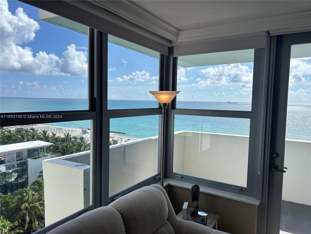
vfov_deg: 53.1
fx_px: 234
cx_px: 156
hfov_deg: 67.3
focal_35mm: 26
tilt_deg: -5.0
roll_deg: -1.2
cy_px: 117
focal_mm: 5.7
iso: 50
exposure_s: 1/1751
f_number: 1.5
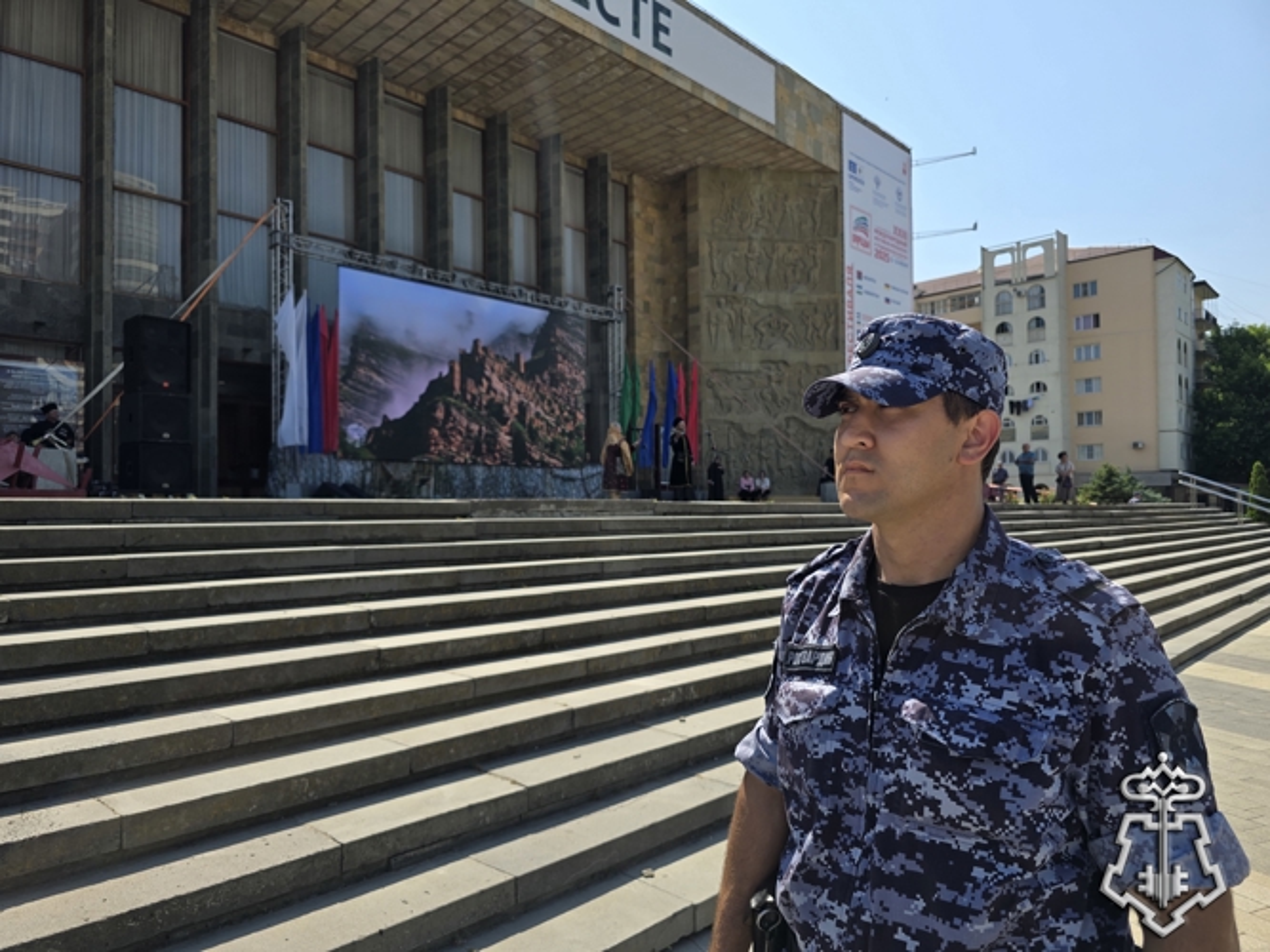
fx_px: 844
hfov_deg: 73.9
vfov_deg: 58.9
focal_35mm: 23
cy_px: 476
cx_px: 635
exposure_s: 1/643
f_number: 1.7
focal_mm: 6.3
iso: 12
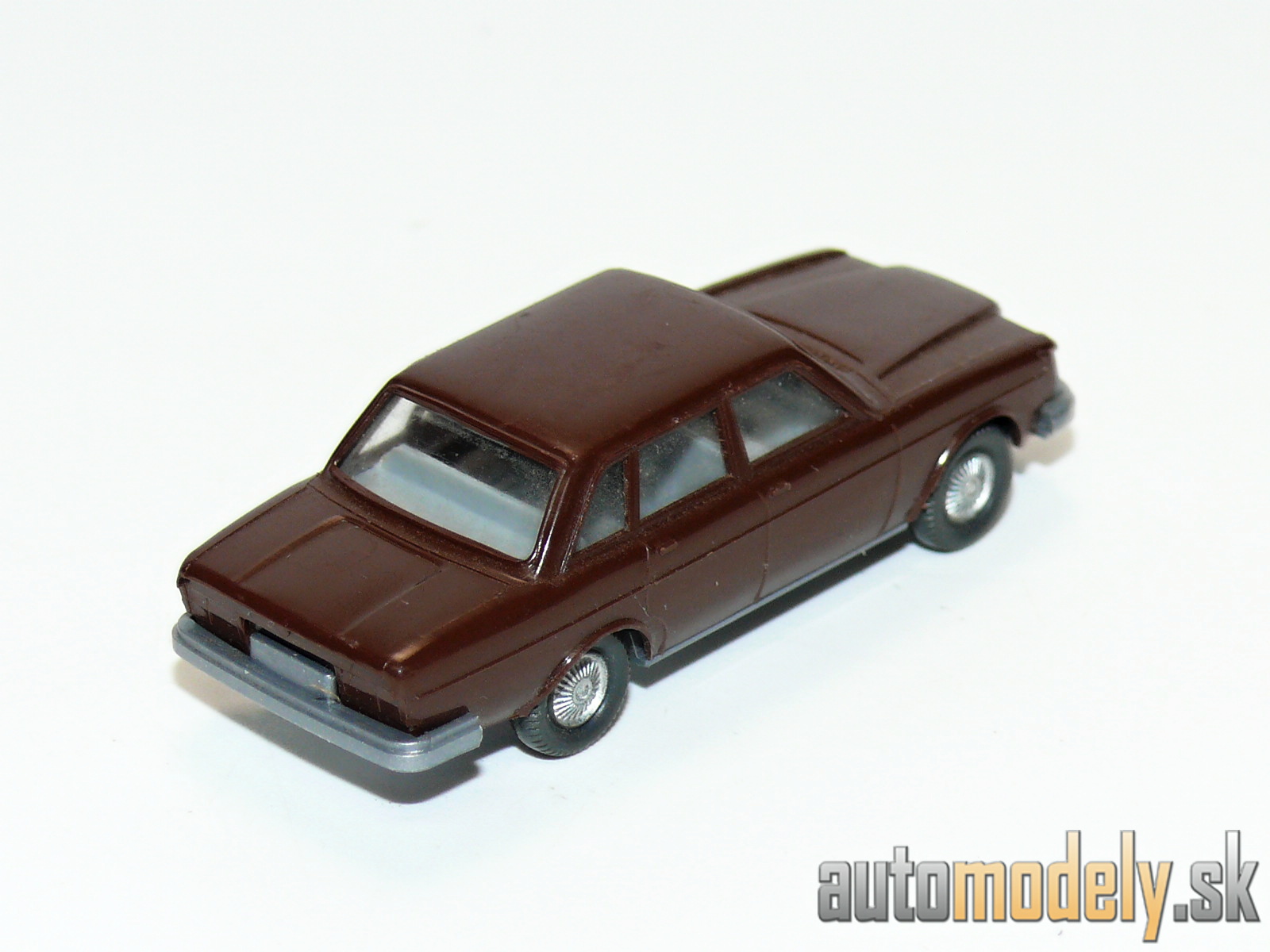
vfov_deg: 10.3
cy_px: 476
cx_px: 635
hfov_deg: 13.7
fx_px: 5283
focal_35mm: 144
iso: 100
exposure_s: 1/30
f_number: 4
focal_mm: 17
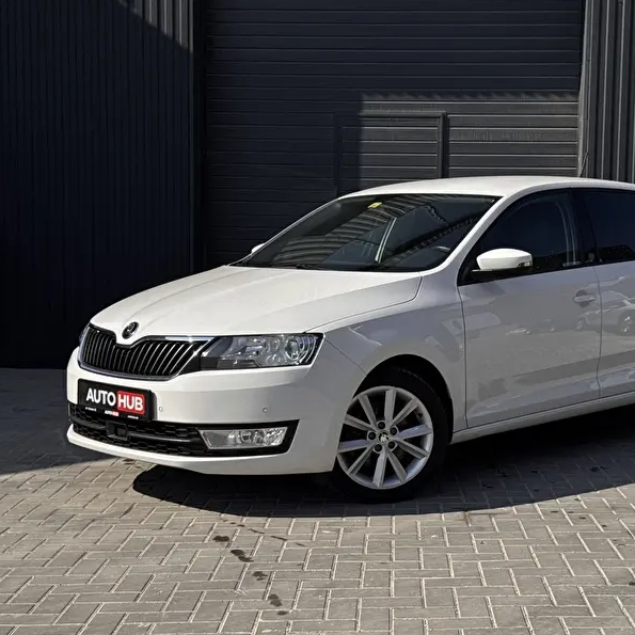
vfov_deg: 30.0
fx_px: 1183
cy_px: 318
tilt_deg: -3.5
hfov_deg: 29.9
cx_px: 403
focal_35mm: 57
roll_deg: -0.1
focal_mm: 6.76
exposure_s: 1/9009
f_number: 1.78
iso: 64
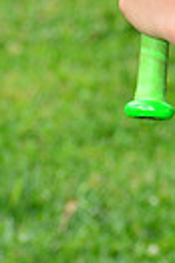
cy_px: -133
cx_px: 319
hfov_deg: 1.9
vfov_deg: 2.9
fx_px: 5190
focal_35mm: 710
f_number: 10
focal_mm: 160
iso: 250
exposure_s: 1/200
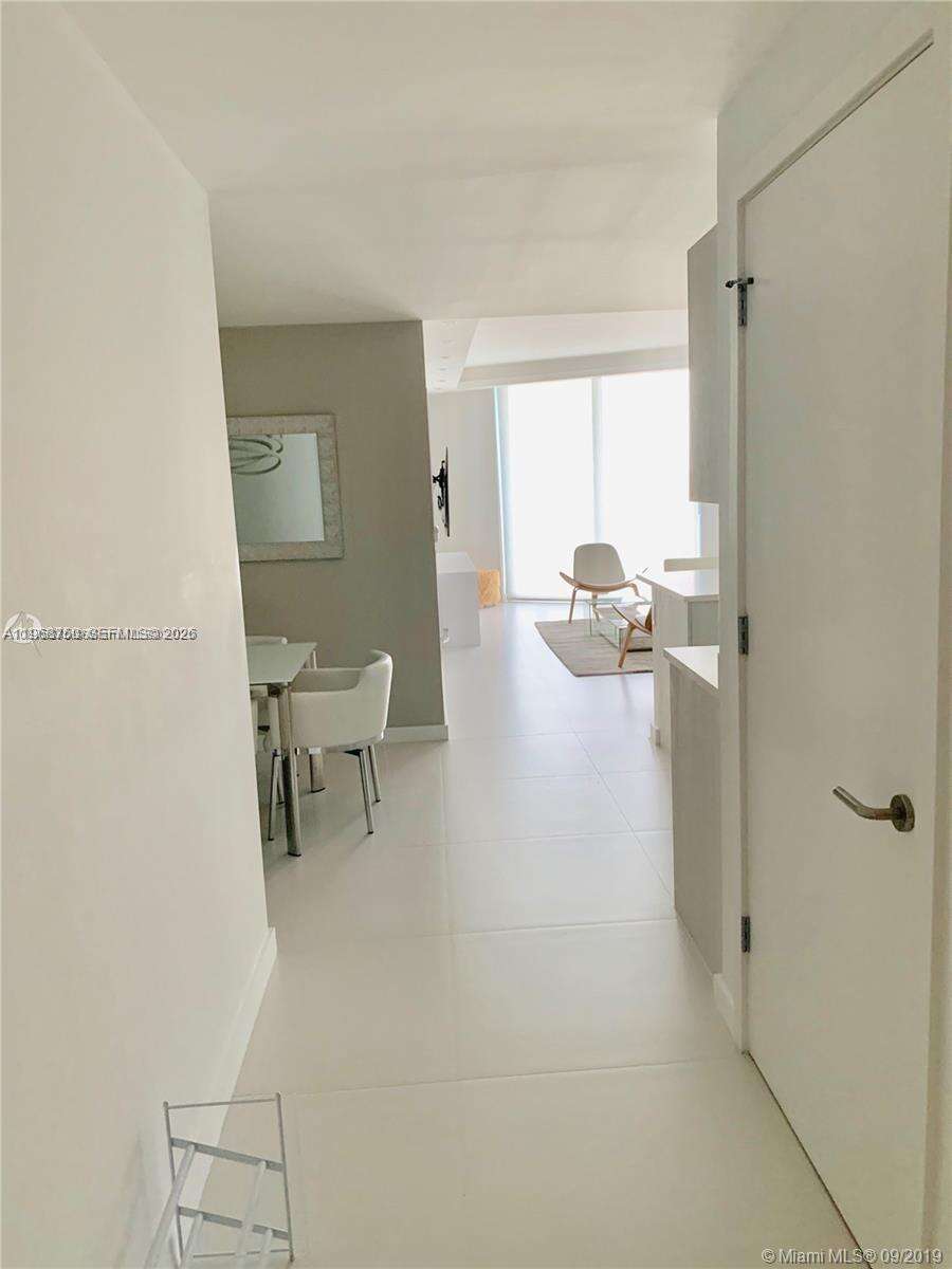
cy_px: 634
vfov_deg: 67.3
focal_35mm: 26
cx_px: 476
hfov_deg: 53.1
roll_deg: +4.0
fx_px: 953
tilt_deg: -8.0
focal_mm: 4.25
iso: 200
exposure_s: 1/60
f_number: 1.8
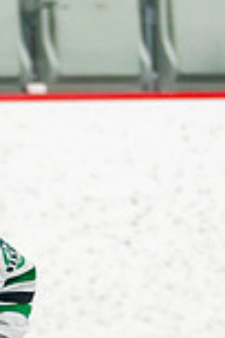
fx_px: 6749
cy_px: 370
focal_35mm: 720
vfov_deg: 2.9
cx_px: 1
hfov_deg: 1.9
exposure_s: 1/640
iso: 640
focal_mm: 100
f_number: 2.8
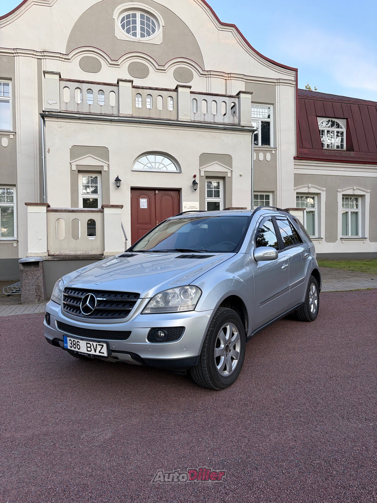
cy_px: 252
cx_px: 188
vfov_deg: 67.3
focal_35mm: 26
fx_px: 378
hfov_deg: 53.1
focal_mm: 5.96
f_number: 1.6
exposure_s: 1/168
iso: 32
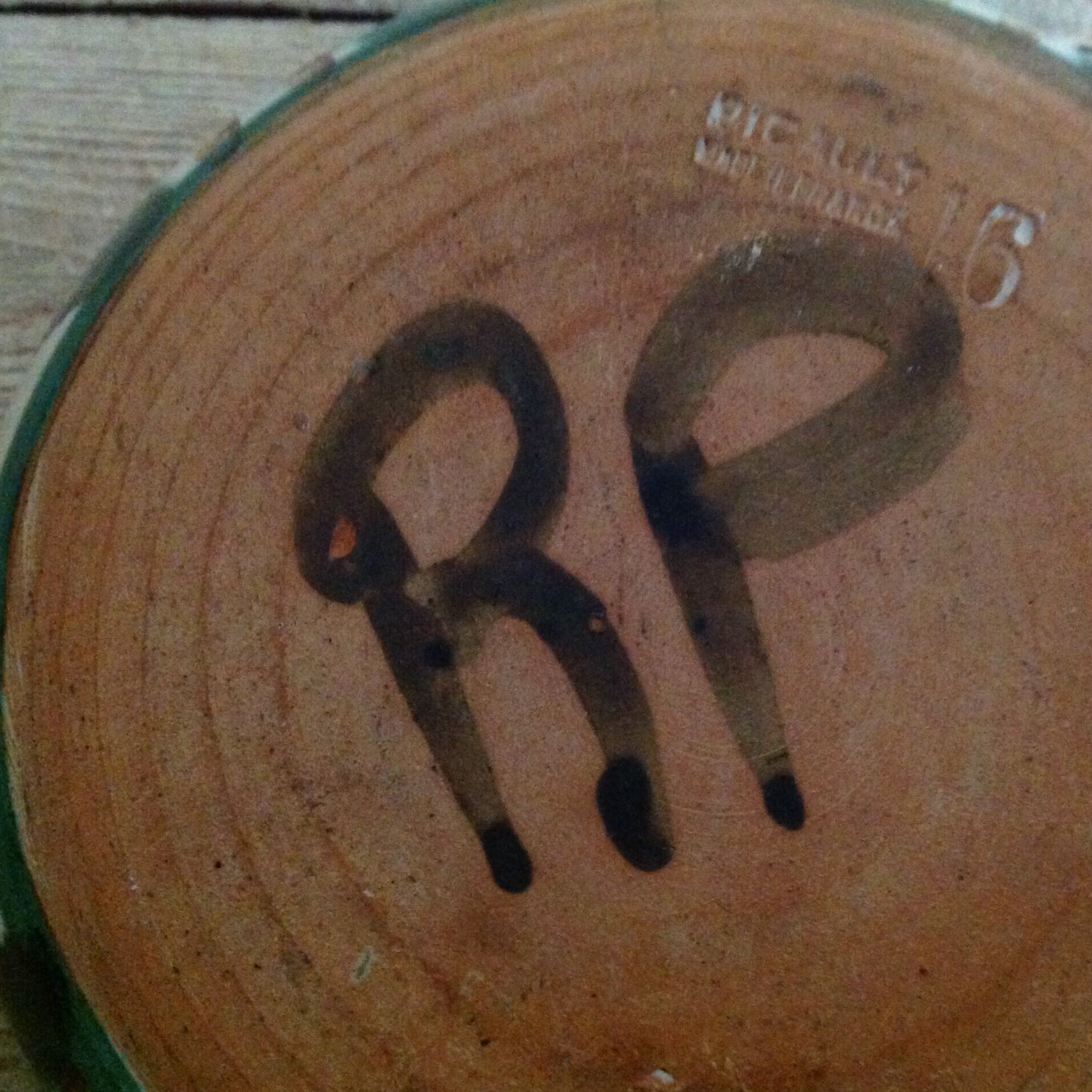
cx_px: 673
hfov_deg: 39.8
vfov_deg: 40.0
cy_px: 546
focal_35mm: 42
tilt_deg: -81.5
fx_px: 1499
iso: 800
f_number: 2.4
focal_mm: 4.28
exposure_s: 1/15
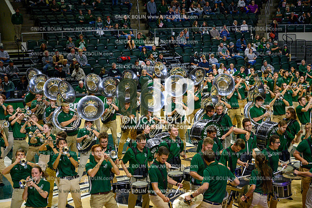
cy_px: 104
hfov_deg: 28.8
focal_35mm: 70
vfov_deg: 19.5
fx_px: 607
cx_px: 156
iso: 3200
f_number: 4.5
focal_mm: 70
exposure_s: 1/800
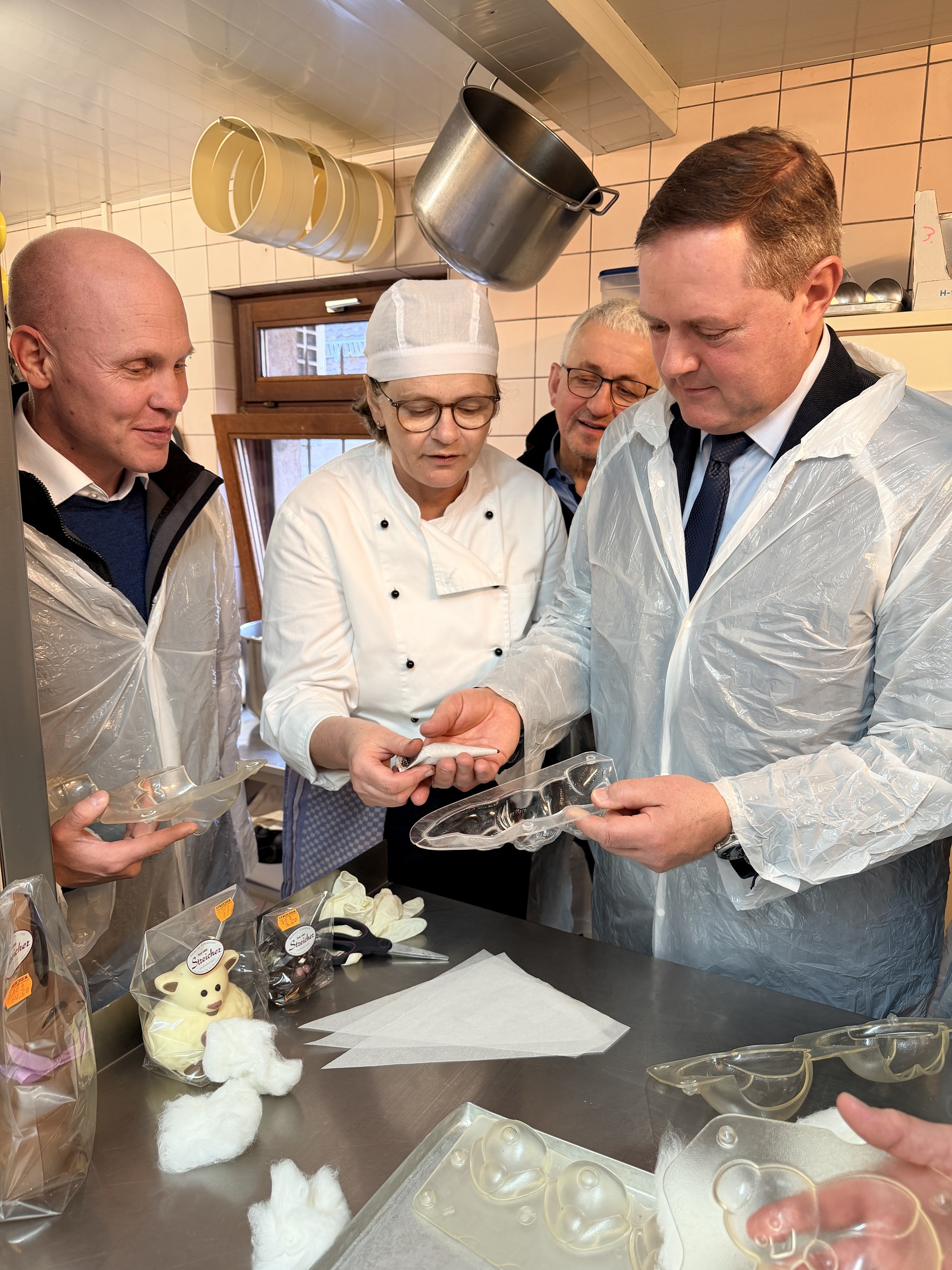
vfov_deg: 71.6
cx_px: 476
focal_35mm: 24
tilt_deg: -13.0
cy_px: 635
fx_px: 880
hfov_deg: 56.8
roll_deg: -0.2
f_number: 1.78
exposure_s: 1/50
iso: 125
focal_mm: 6.76
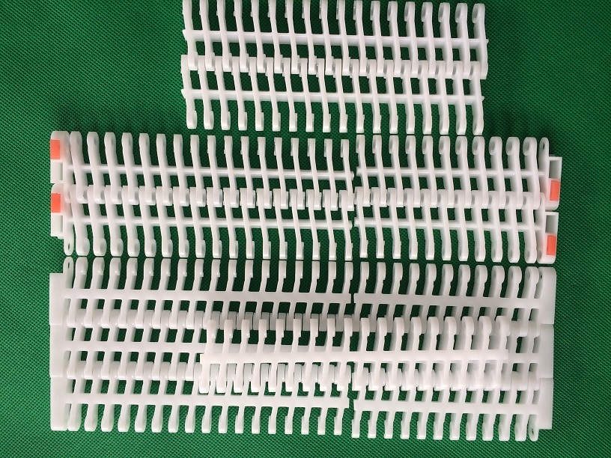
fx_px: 530
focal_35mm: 30
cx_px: 306
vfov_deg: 46.8
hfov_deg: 60.0
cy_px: 229
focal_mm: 4.12
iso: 64
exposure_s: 1/100
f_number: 2.2
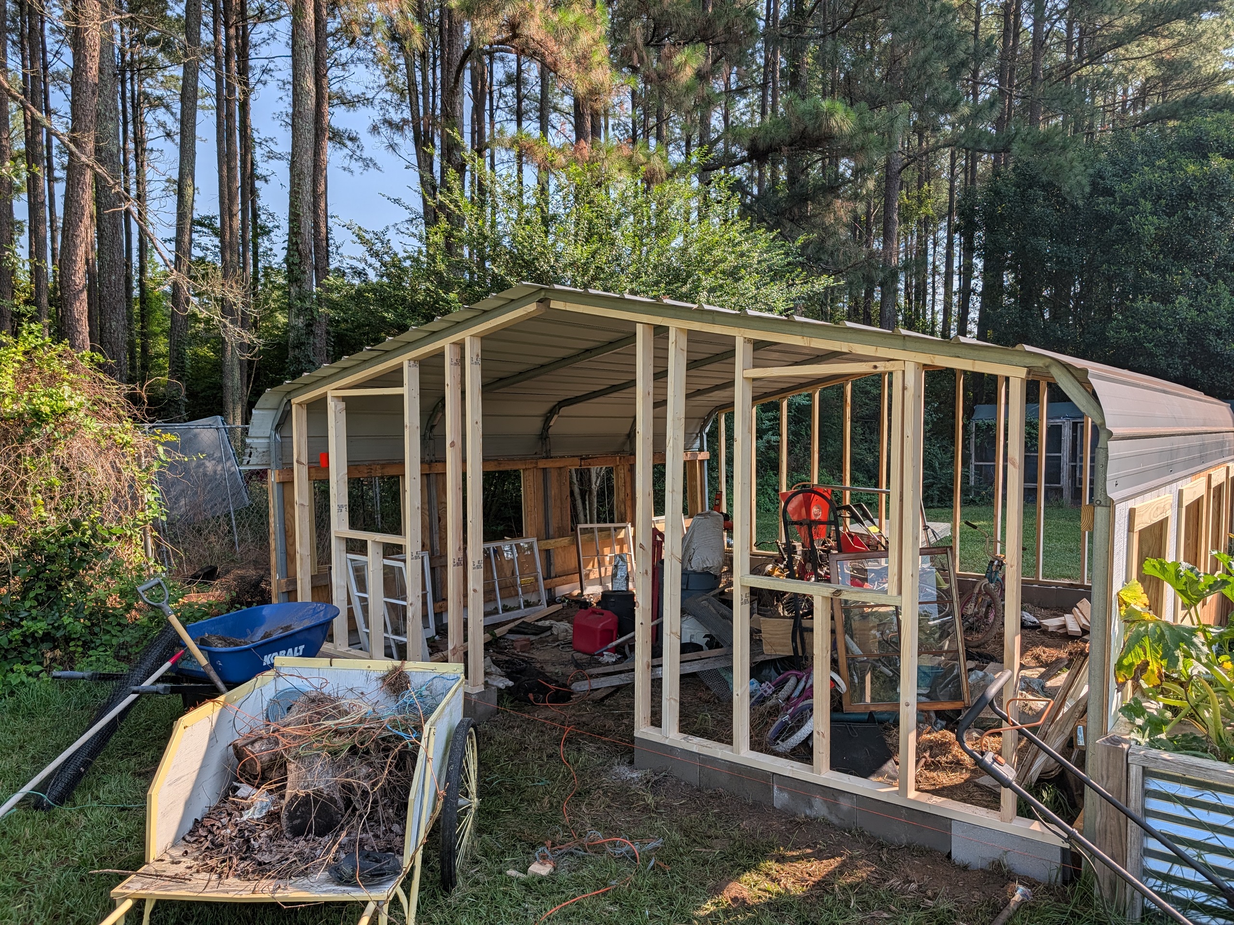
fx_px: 856
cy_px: 462
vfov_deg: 56.8
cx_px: 617
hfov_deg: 71.6
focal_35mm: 24
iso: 19
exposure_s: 1/1066
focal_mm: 6.9
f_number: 1.68
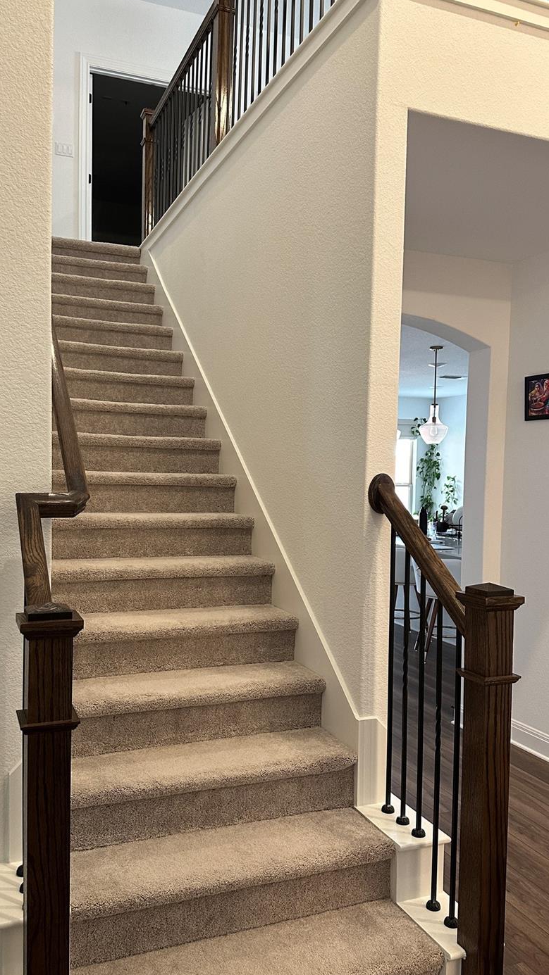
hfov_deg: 40.2
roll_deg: -1.4
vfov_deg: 66.0
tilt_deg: -2.5
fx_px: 751
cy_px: 507
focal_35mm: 29
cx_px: 258
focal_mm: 6.86
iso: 250
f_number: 1.78
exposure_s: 1/60
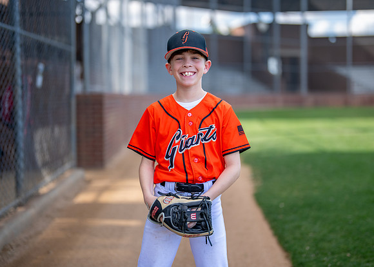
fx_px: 596
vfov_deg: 25.3
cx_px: 192
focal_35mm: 56
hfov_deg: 34.9
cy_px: 131
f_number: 1.2
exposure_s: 1/2500
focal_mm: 50
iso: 125
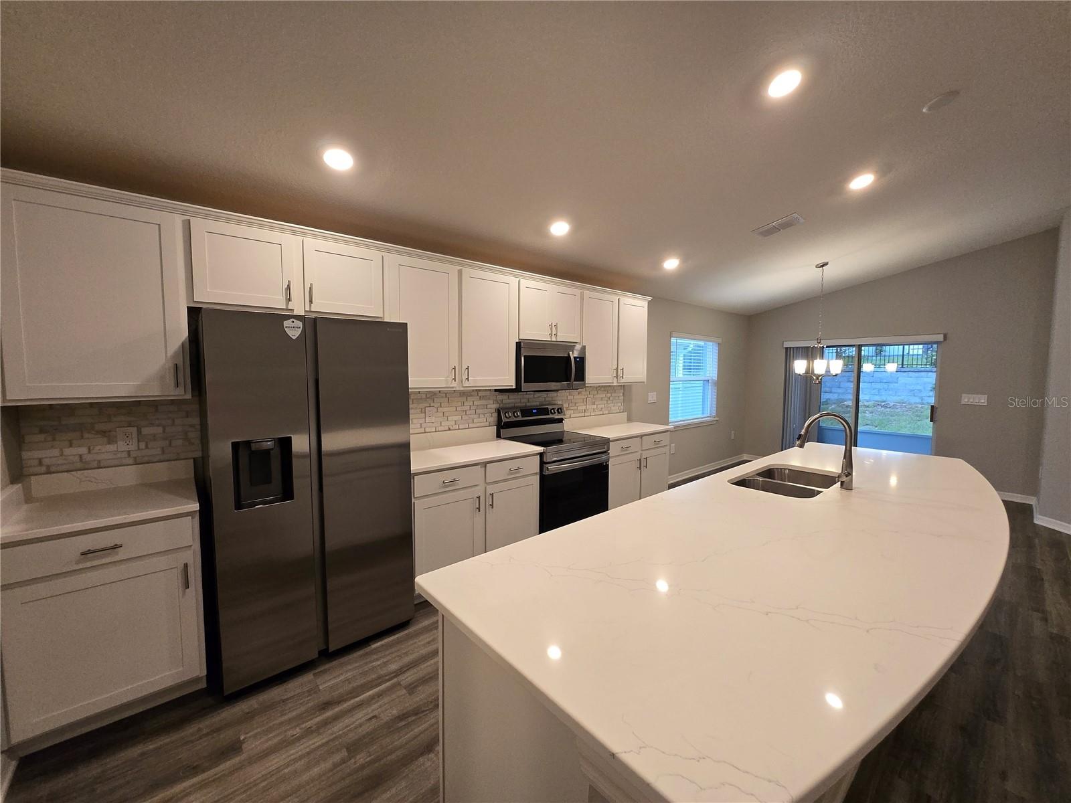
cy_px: 402
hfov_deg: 106.2
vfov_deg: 89.9
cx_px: 536
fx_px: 402
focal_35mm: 13
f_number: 2.2
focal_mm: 1.7
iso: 125
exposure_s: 1/60
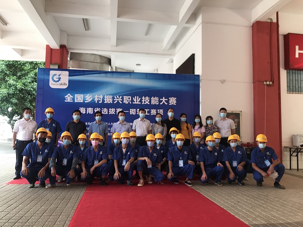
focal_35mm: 28
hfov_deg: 63.4
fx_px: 245
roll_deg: -1.0
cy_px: 114
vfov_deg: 49.7
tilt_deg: +4.2
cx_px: 152
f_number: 1.8
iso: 25
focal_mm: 3.99
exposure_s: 1/33
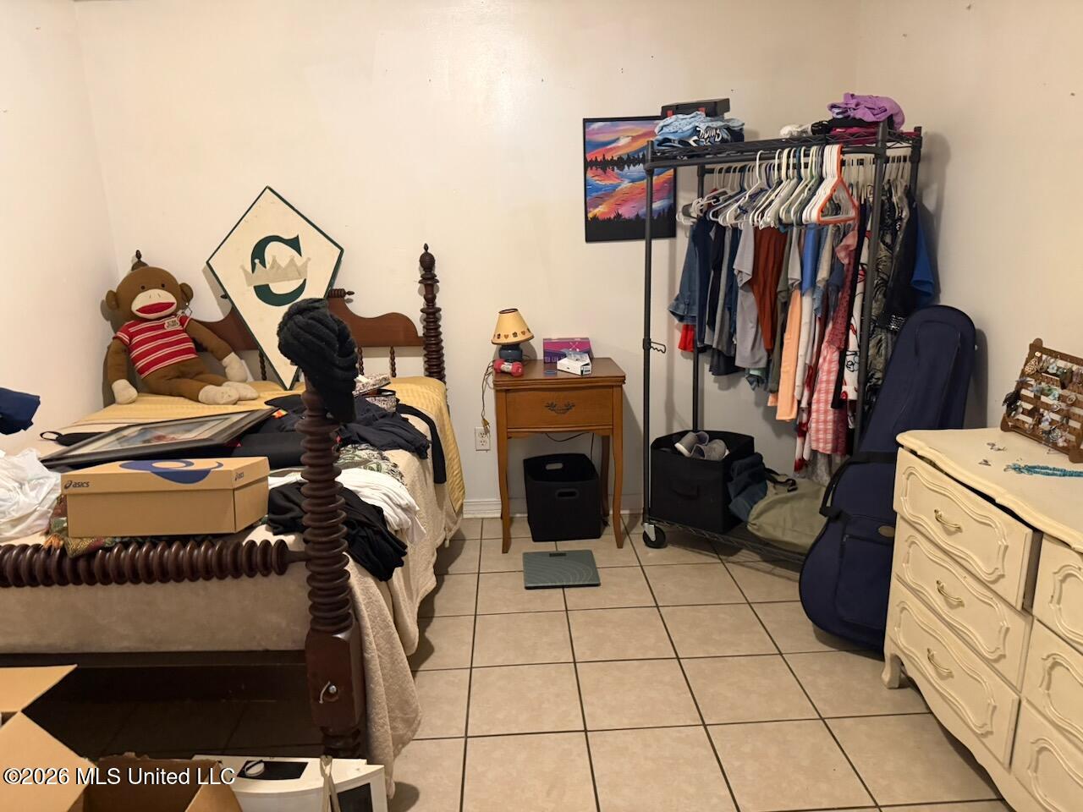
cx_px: 542
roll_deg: +0.7
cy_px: 406
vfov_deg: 56.8
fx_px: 751
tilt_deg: -16.2
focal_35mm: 24
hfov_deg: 71.6
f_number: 1.78
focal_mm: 6.76
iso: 640
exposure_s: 1/60
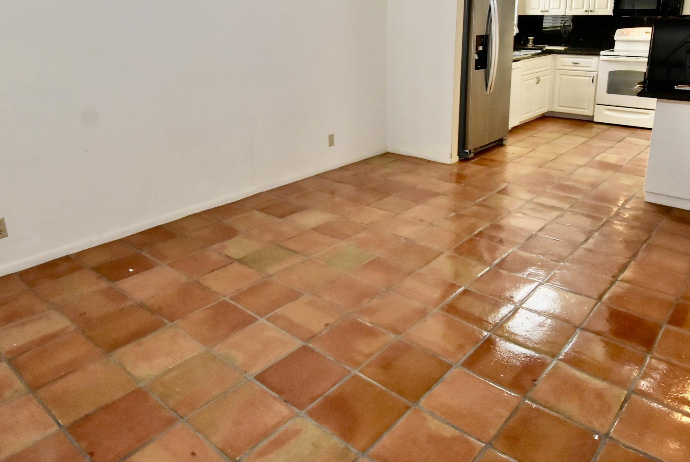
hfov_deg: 69.2
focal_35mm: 26
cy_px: 157
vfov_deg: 48.9
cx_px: 371
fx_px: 499
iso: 1250
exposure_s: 1/60
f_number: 5.6
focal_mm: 12
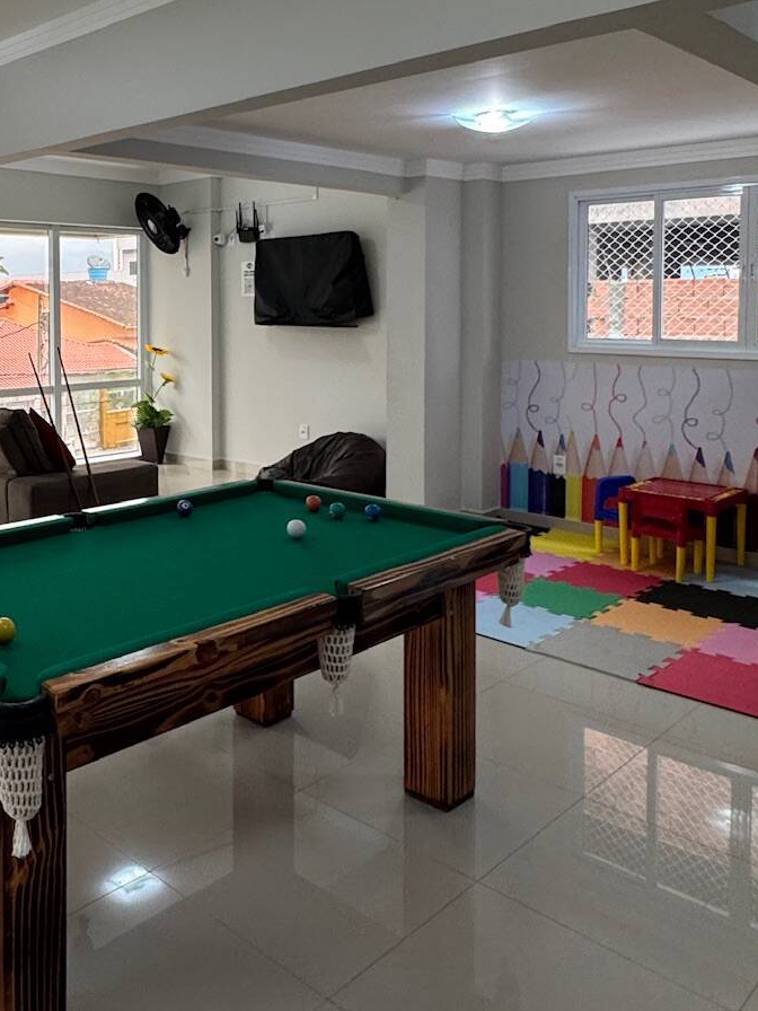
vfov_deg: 55.7
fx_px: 934
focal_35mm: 32
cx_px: 176
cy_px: 342
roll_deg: -0.1
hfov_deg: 42.6
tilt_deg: -4.6
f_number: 2.2
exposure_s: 1/60
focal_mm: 2.22
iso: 200
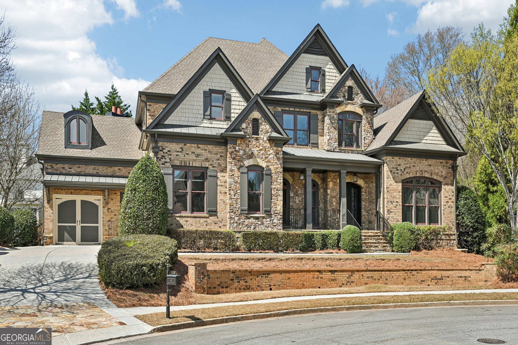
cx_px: 259
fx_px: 374
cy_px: 172
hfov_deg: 69.4
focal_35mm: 26
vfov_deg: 49.5
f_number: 8
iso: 100
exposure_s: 1/320
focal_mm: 26
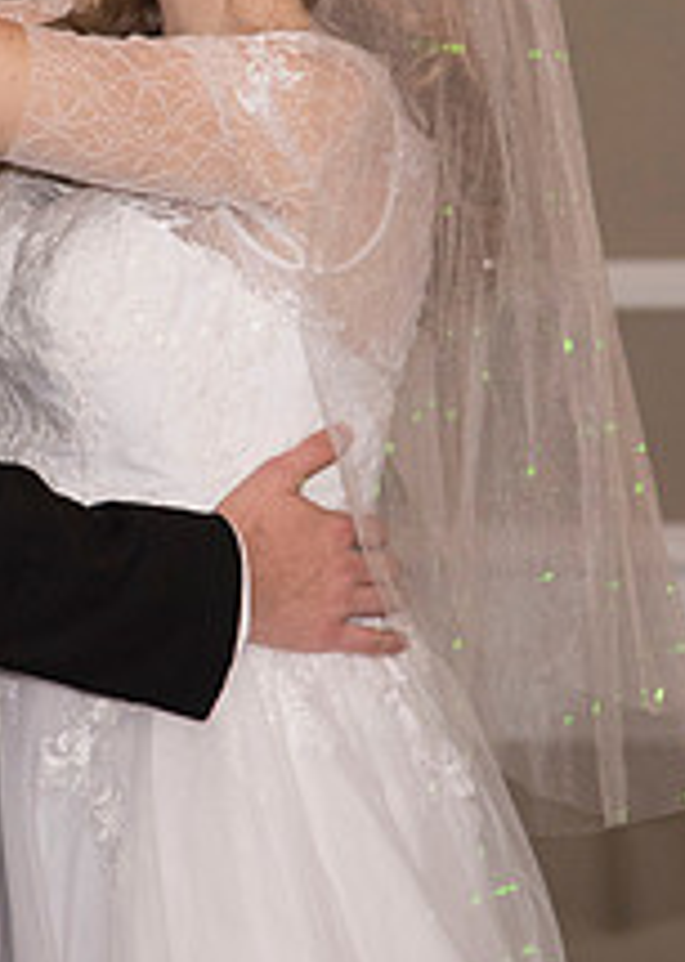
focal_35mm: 407
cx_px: -29
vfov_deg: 5.0
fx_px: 11113
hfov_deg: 3.5
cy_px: 267
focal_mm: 120
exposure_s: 1/200
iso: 1000
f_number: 4
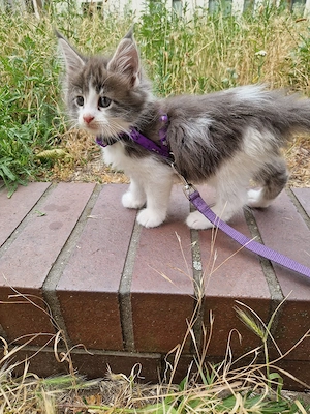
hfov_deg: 58.9
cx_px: 155
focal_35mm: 23
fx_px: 275
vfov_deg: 73.9
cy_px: 207
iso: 50
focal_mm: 5.4
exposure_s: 1/476
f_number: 1.8
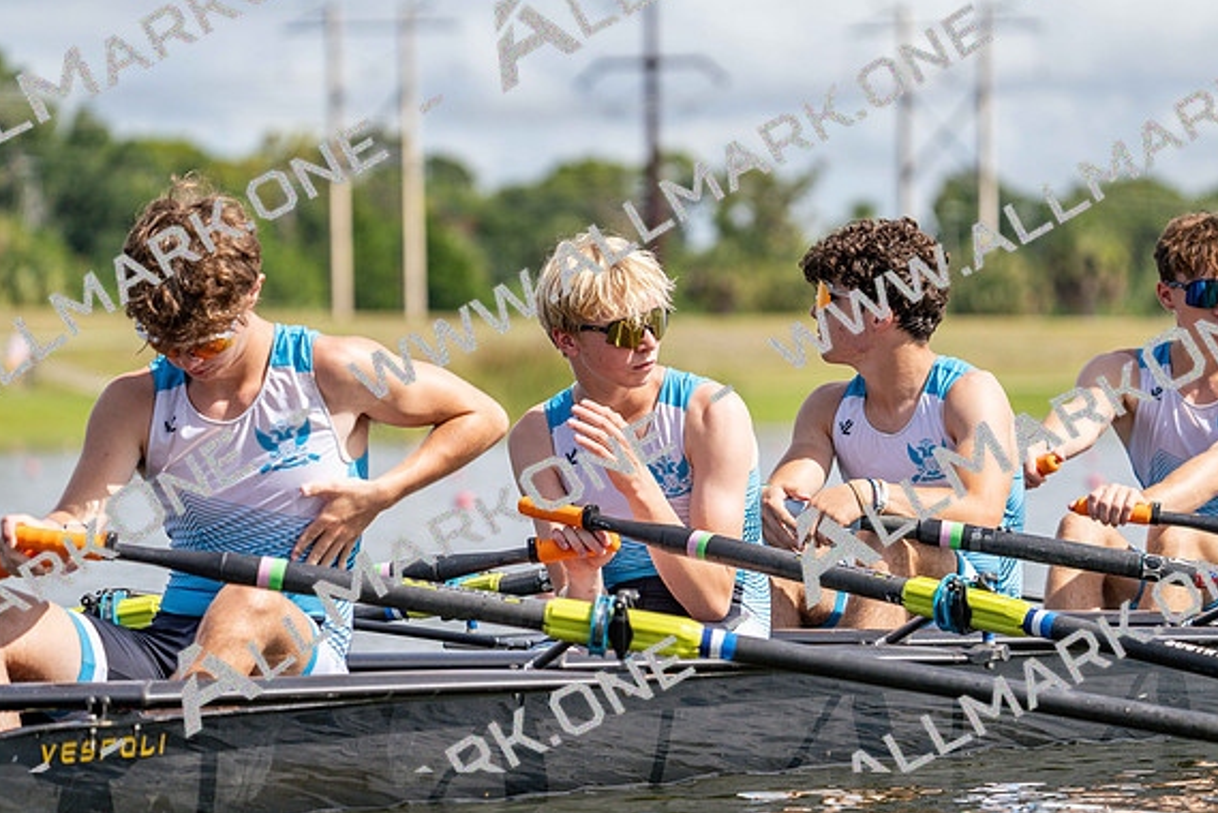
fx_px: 8868
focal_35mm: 262
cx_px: 612
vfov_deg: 5.3
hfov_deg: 7.9
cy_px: 405
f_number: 6.3
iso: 320
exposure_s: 1/2500
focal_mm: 257
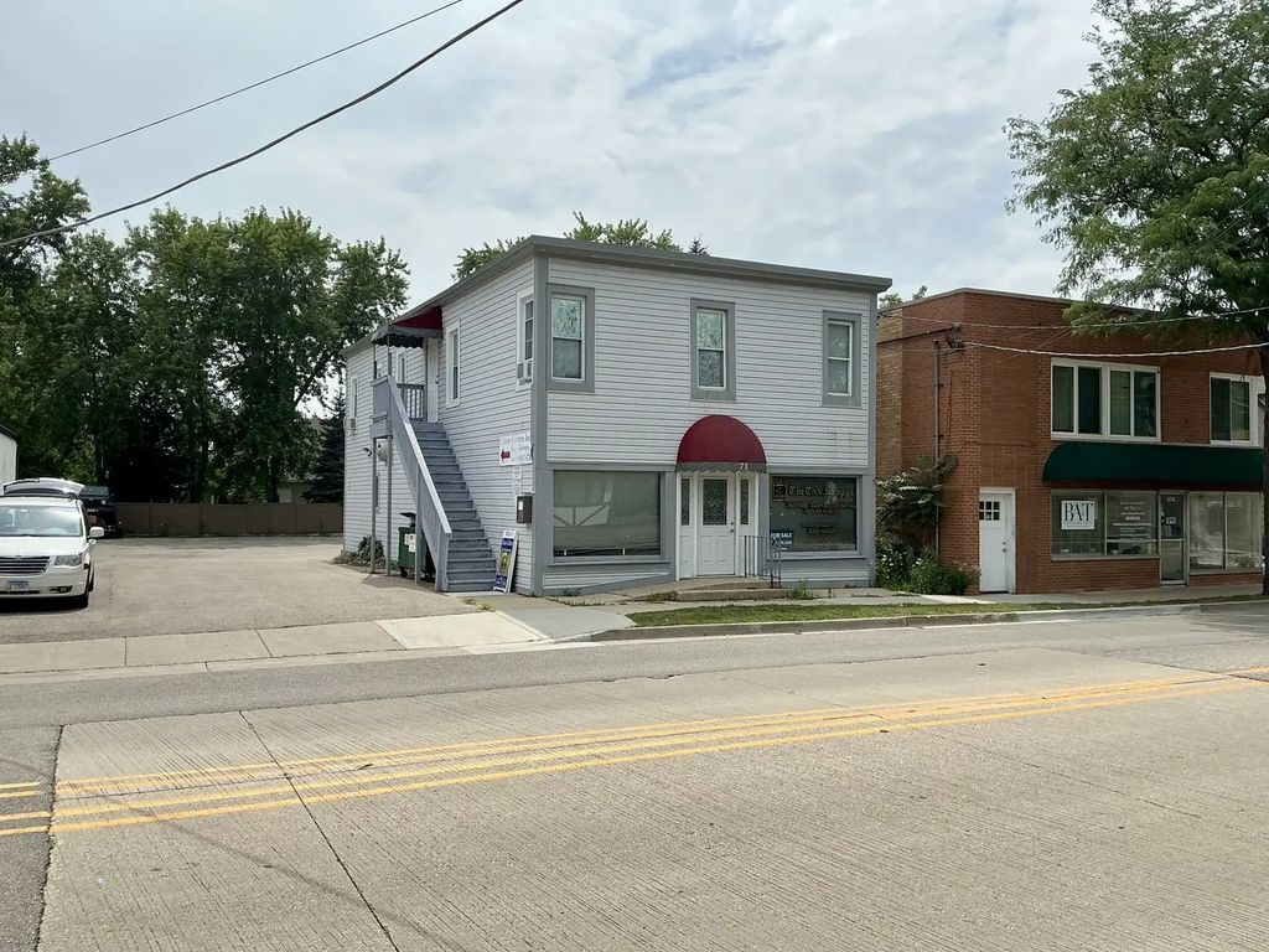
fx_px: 1026
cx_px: 634
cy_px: 476
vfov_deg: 49.7
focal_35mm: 28
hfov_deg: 63.4
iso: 25
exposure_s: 1/2667
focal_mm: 3
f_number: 1.8
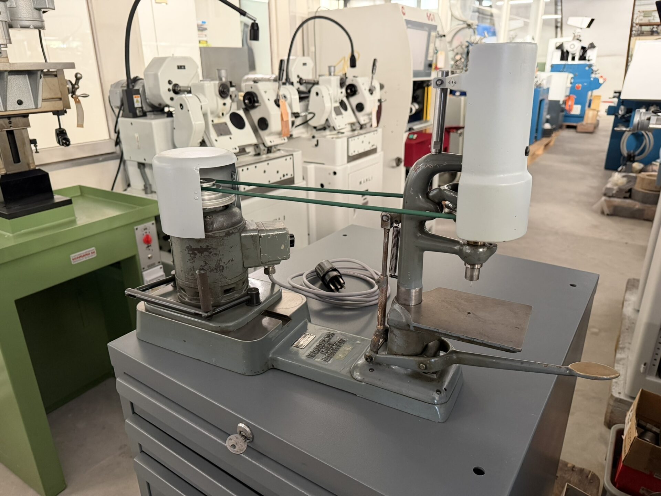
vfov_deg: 56.8
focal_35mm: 24
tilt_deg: -21.1
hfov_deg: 71.6
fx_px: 458
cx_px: 330
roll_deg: +0.5
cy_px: 248
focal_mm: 6.76
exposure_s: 1/50
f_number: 1.78
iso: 400
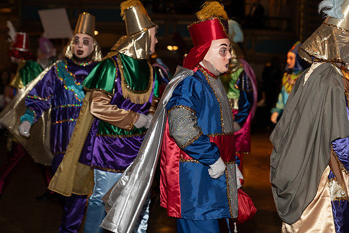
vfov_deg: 19.5
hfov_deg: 28.8
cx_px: 174
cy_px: 116
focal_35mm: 70
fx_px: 679
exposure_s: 1/100
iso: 640
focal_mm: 70
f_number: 3.2
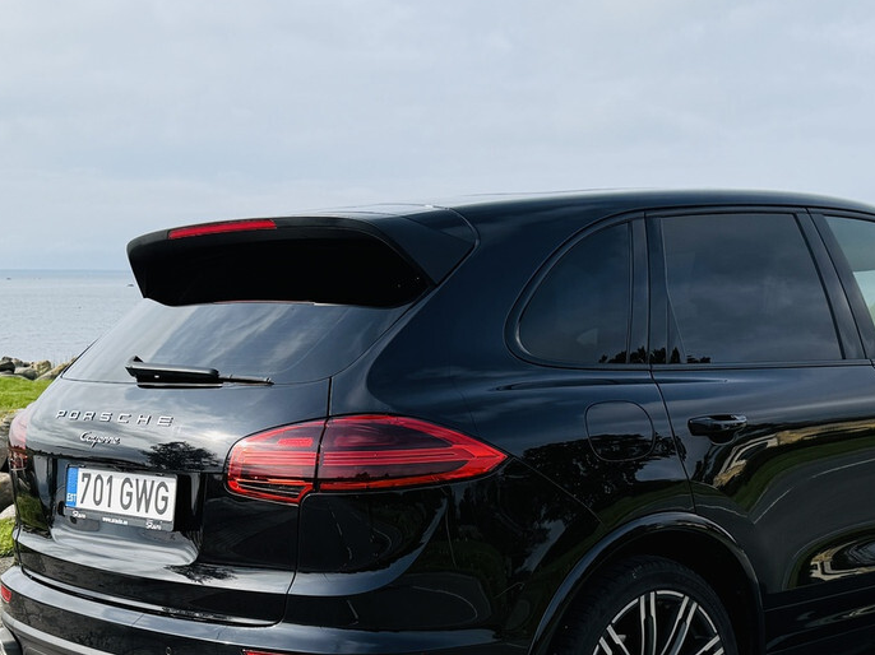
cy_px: 563
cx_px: 471
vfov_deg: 25.4
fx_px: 1415
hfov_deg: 34.3
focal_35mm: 56
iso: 80
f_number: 1.78
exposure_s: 1/4405
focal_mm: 6.76
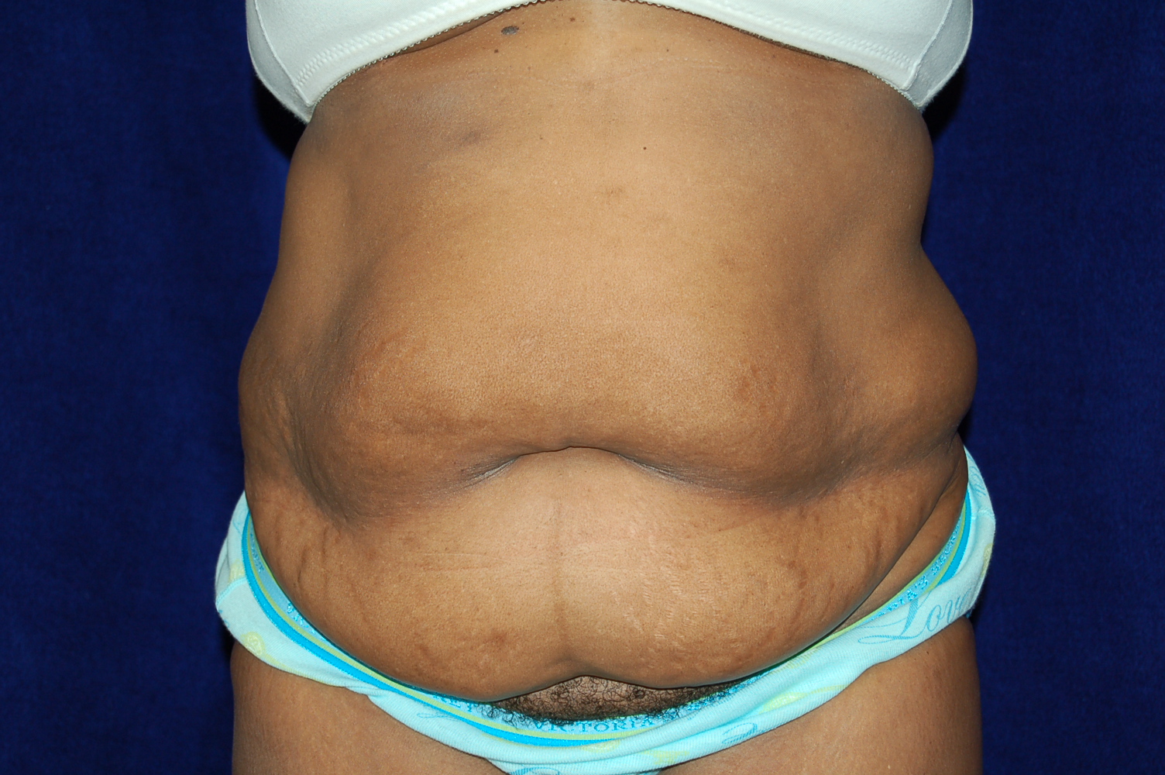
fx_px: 2667
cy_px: 388
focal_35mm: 82
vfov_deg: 16.5
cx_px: 582
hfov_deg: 24.6
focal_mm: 55
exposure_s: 1/60
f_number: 5.6
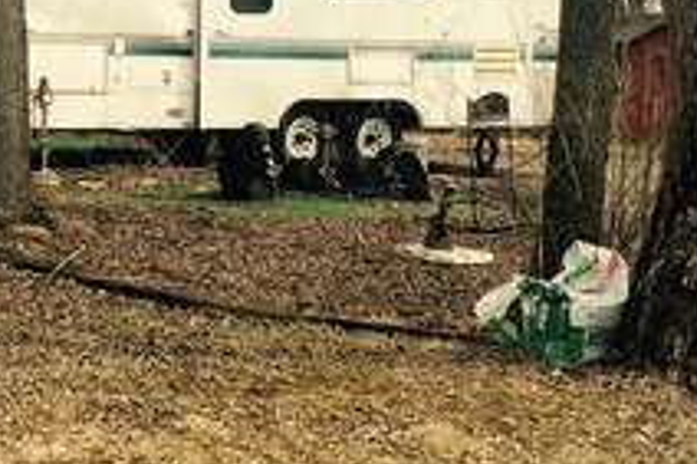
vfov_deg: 15.0
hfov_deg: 21.2
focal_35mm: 91
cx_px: -76
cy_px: 138
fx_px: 1760
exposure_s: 1/1282
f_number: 2.2
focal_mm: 4.15
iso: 32
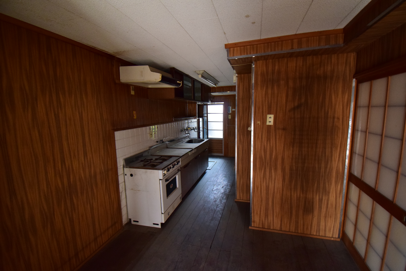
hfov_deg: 100.4
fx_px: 169
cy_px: 136
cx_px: 203
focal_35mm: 15
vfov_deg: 77.4
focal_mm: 10
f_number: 6.7
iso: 1600
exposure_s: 1/8
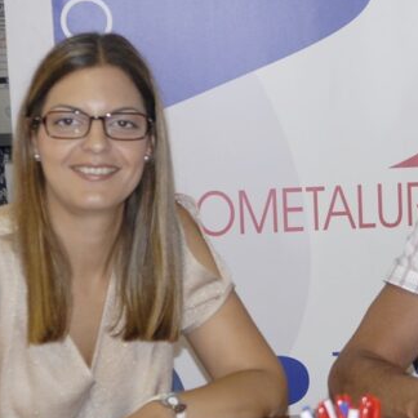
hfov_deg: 15.0
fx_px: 1571
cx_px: 360
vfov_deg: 15.2
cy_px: 224
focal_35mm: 115
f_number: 4.5
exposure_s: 1/60
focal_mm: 38
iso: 500
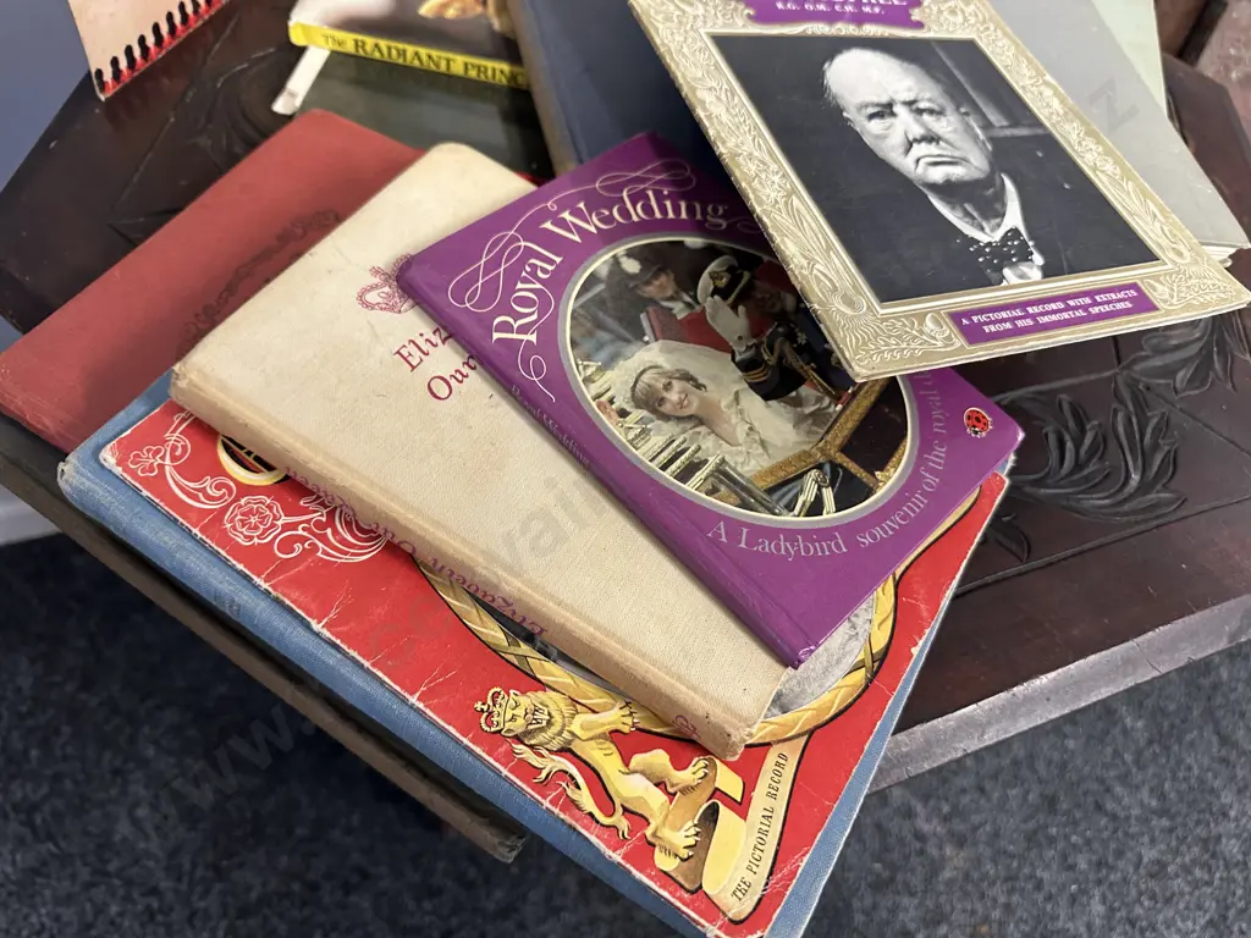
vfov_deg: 56.8
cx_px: 626
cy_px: 469
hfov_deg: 71.6
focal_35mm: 24
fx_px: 867
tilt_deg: -57.3
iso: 320
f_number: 1.78
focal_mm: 6.86
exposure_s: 1/50
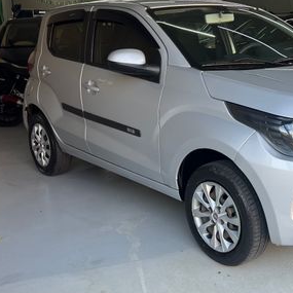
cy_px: 138
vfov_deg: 43.8
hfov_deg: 42.2
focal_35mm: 38
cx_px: 227
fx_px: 364
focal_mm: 5.7
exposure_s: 1/121
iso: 32
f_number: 1.5
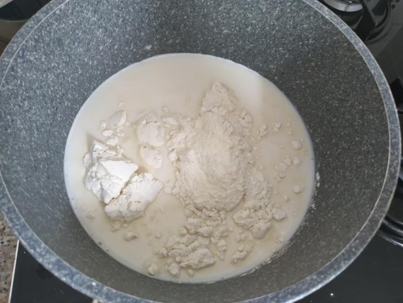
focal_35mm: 24
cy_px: 152
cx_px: 202
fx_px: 280
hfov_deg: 71.6
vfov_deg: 56.8
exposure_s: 1/20
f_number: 1.9
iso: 250
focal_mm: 3.94
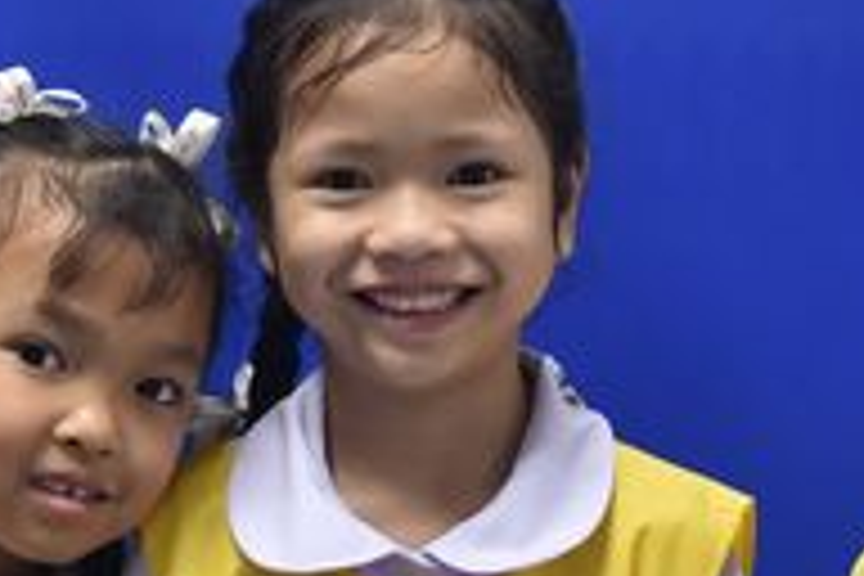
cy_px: 378
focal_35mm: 156
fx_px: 3744
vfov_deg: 8.8
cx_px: 461
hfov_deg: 13.2
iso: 1600
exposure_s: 1/160
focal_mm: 50
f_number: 2.2
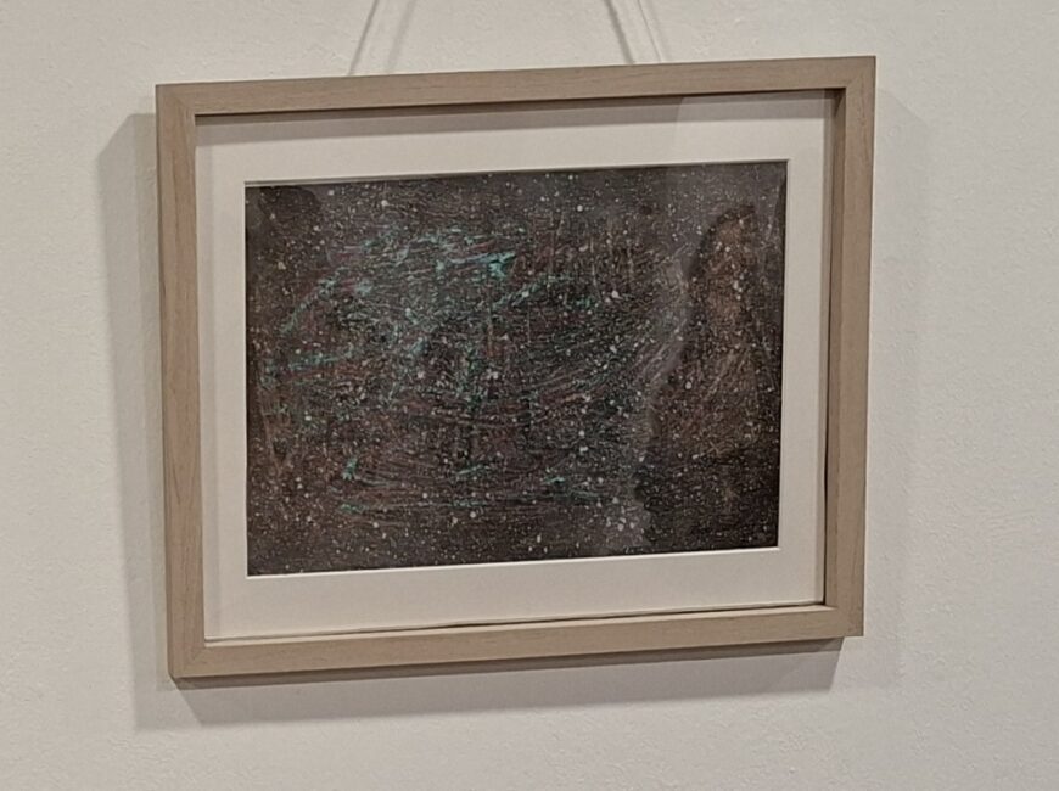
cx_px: 530
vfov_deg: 58.8
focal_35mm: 23
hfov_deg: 74.0
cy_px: 396
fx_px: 703
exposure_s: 1/120
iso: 200
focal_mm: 5.54
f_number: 1.8
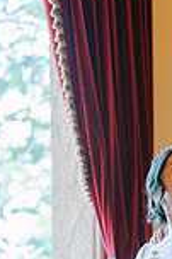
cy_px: 331
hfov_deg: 9.1
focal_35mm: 148
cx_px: 209
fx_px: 1063
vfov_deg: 13.4
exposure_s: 1/125
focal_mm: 50
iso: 800
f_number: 1.8
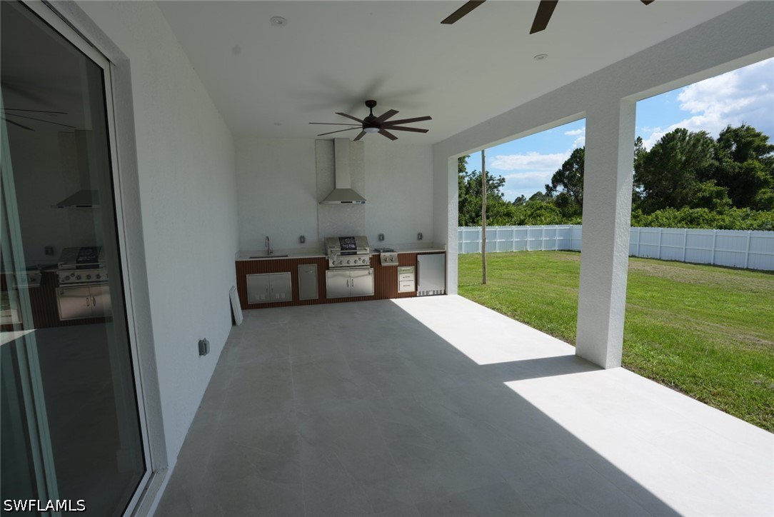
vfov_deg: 73.8
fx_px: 344
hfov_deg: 96.7
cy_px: 258
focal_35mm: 16
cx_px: 387
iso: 100
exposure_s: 1/320
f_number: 8
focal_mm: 16
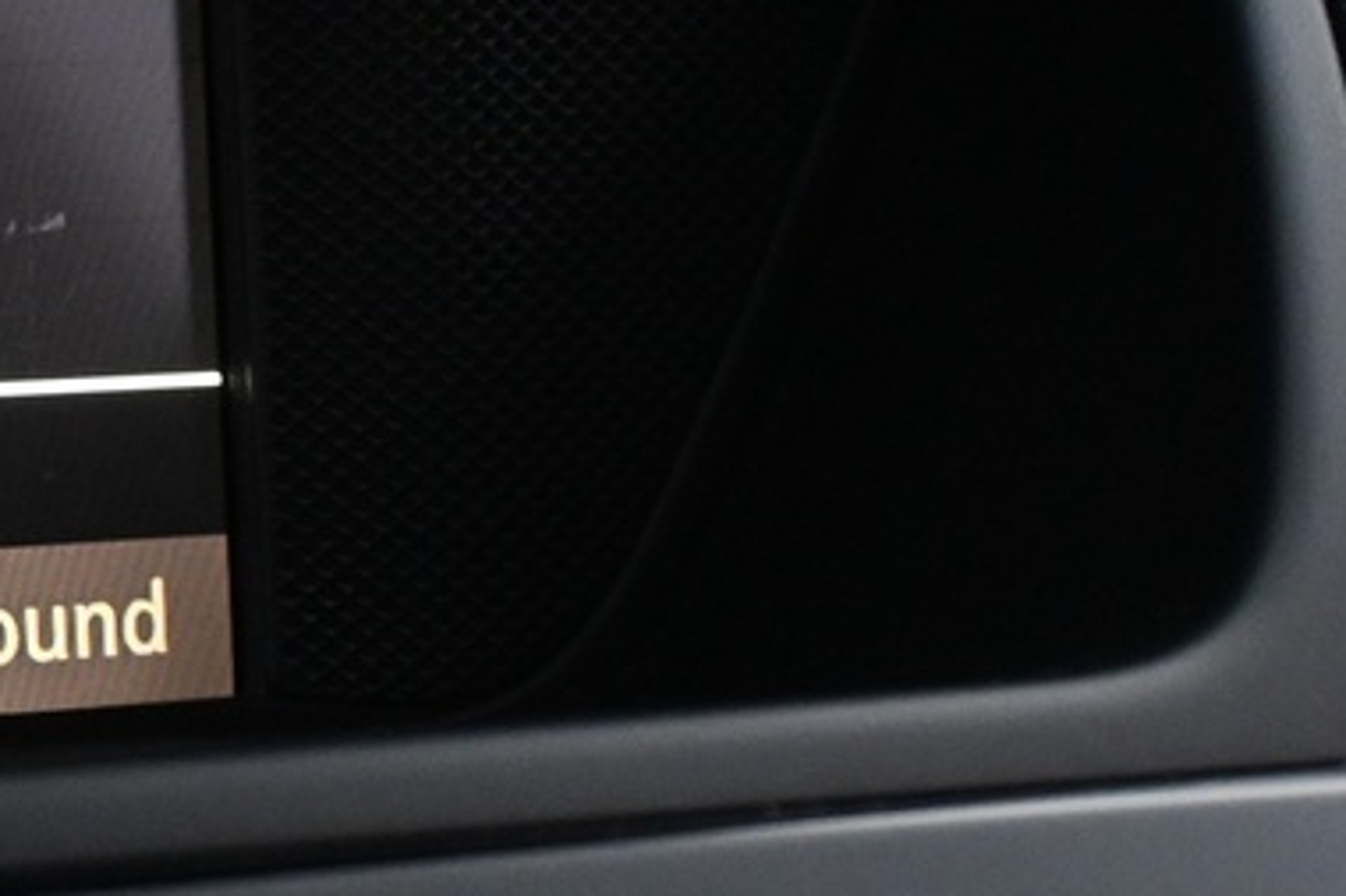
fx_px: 4783
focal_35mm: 128
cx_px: -850
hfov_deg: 14.6
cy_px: 57
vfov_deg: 10.6
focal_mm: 20
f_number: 4
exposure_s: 1/30
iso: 1800
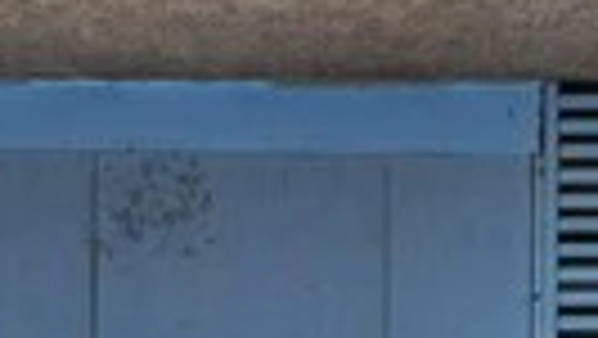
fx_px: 3189
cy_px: 1032
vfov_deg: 5.6
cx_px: 40
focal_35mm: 201
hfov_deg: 10.6
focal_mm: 12.29
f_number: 2.8
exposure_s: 1/500
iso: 150
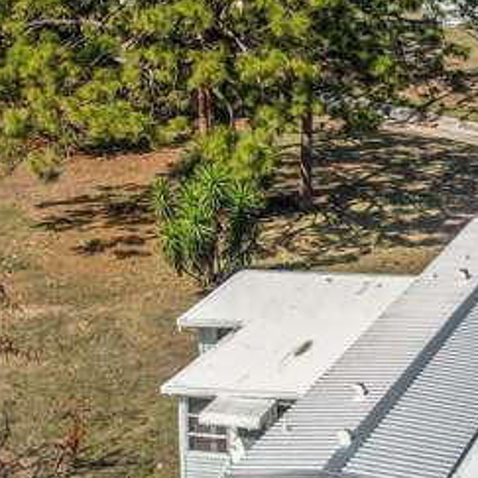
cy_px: 169
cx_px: 391
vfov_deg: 17.5
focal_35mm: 99
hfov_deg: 17.4
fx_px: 1547
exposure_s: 1/800
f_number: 3.2
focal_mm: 5.82
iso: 100
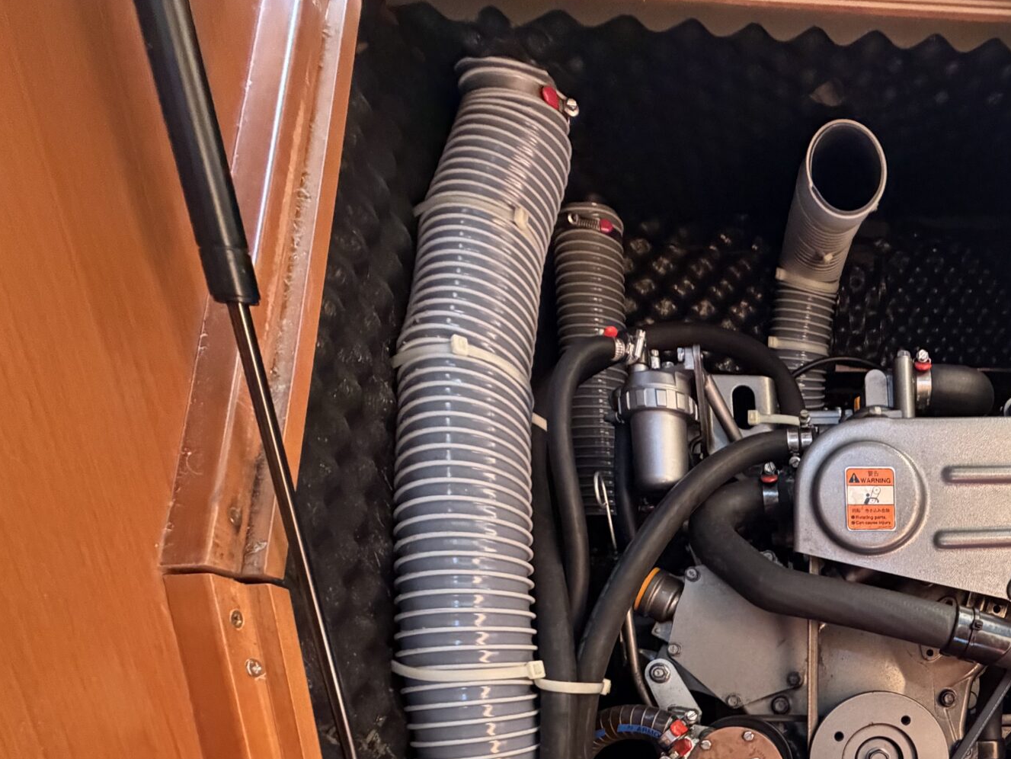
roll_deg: +0.4
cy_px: 722
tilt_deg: -16.4
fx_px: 789
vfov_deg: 45.2
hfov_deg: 56.4
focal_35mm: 27
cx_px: 910
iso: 1000
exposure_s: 1/60
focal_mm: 2.22
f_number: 2.2
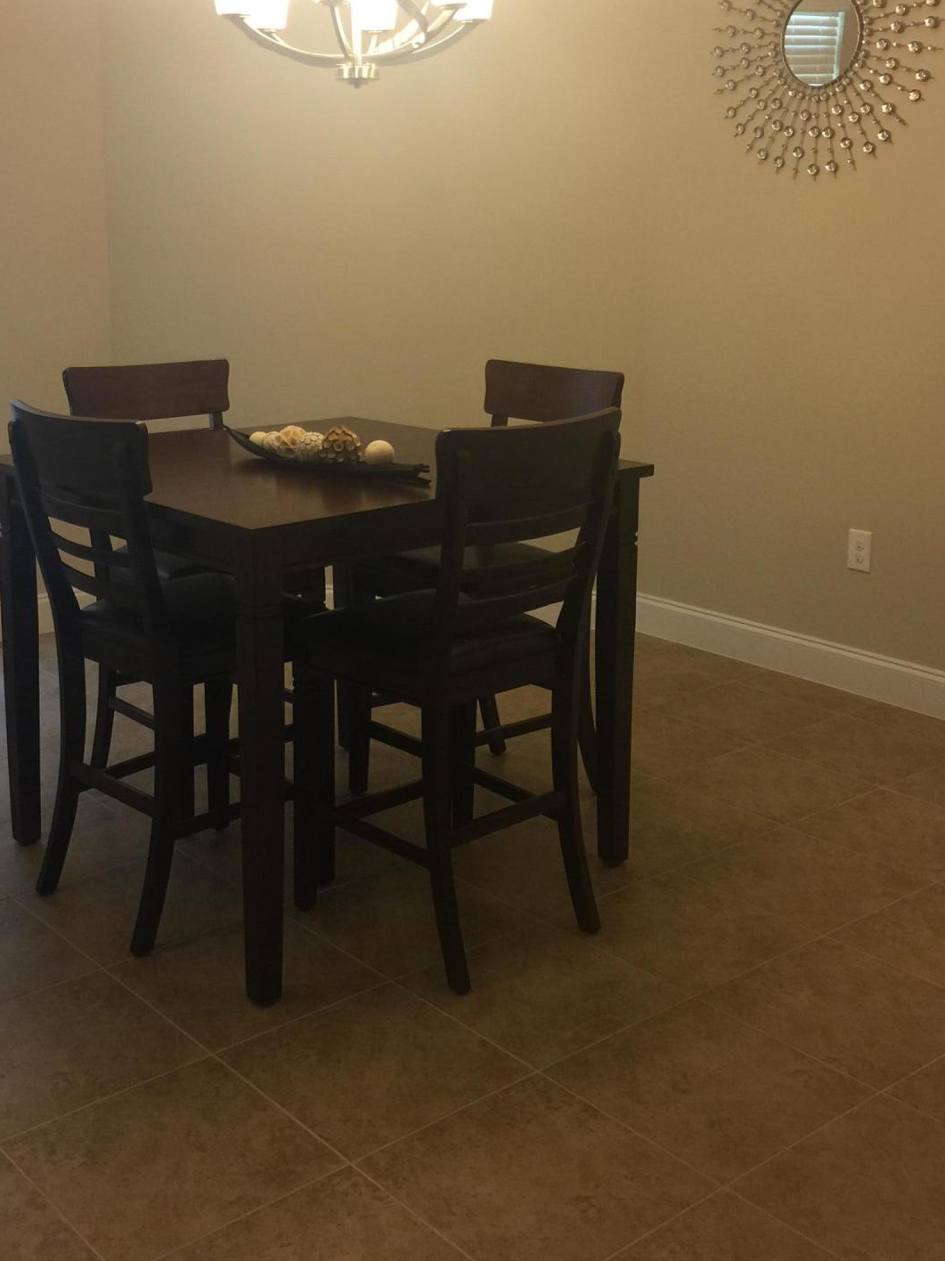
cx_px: 392
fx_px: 1493
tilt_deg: -9.5
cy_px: 510
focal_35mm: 41
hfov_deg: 35.0
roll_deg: +1.3
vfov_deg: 45.6
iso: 50
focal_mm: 4.15
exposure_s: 1/15
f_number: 2.2
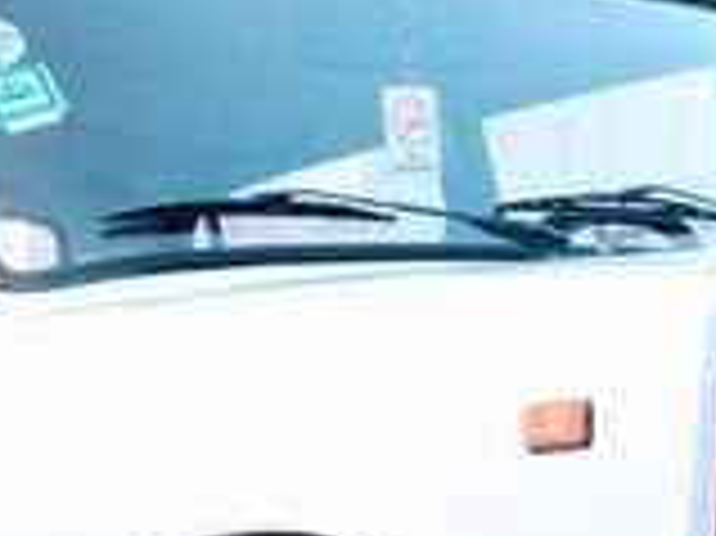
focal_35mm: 216
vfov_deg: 6.8
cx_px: 419
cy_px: 854
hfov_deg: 9.2
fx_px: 4464
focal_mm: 5.99
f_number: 2.6
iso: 160
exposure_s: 1/50
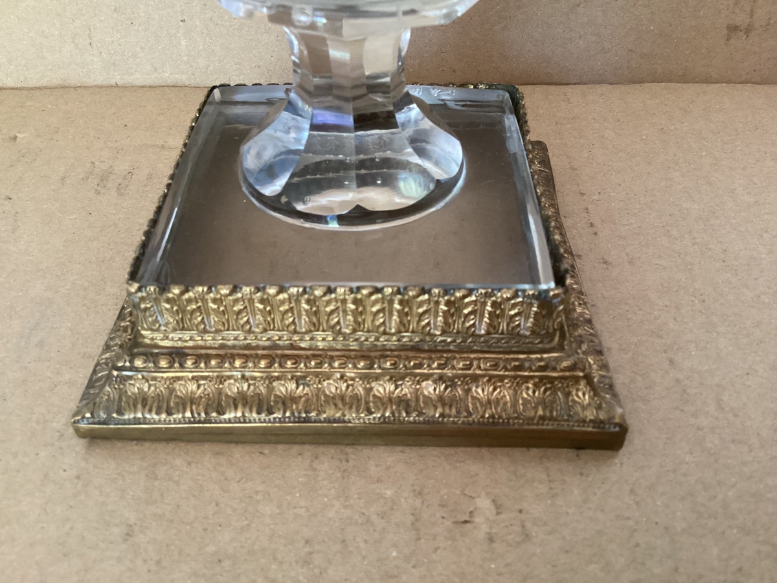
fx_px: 696
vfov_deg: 45.4
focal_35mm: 31
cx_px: 388
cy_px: 292
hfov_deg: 58.4
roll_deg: -2.7
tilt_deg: -40.5
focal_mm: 3.3
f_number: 2.4
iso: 400
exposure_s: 1/25
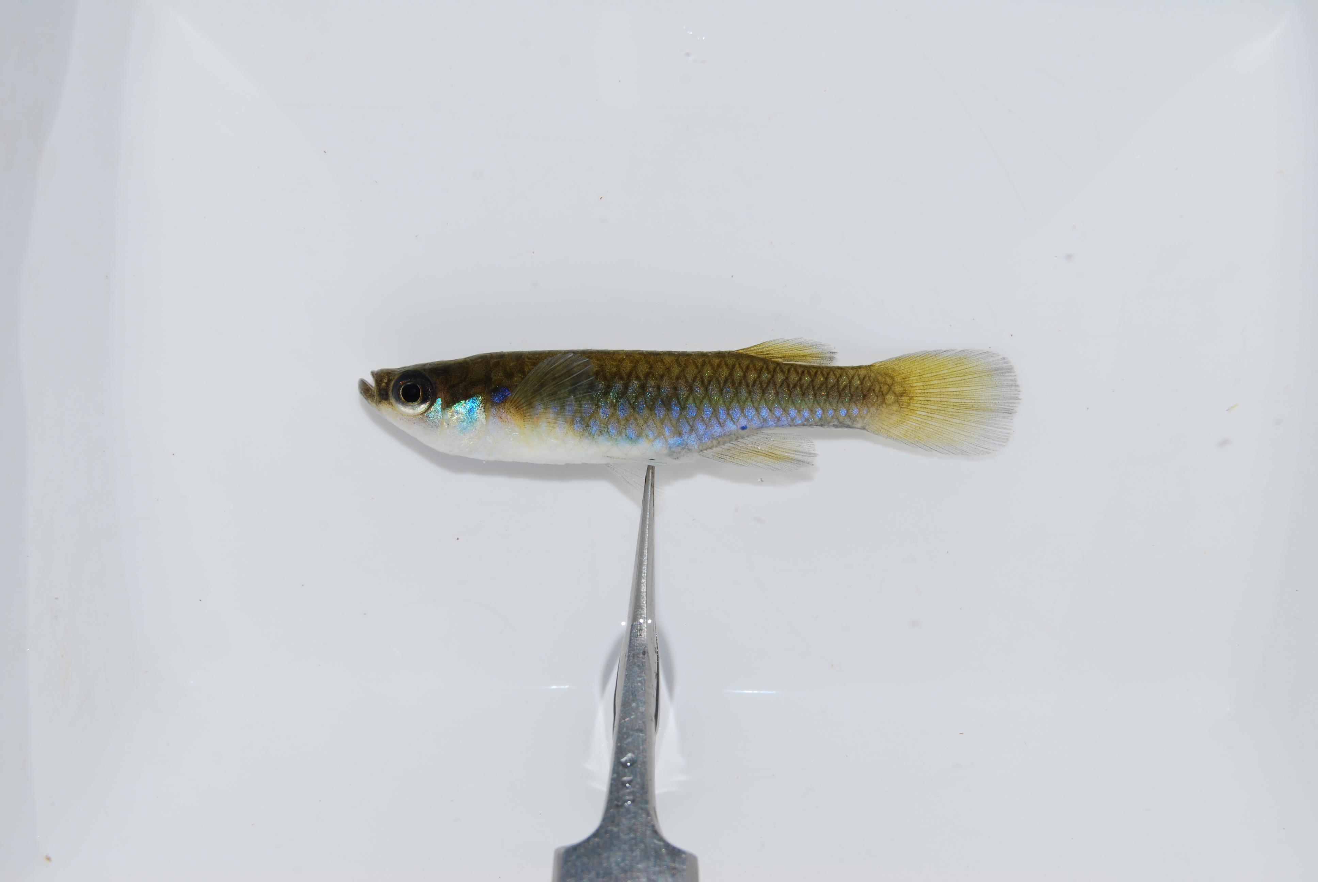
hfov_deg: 24.6
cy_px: 441
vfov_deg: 16.6
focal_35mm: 82
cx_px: 659
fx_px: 3024
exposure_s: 1/200
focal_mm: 55
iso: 100
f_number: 13
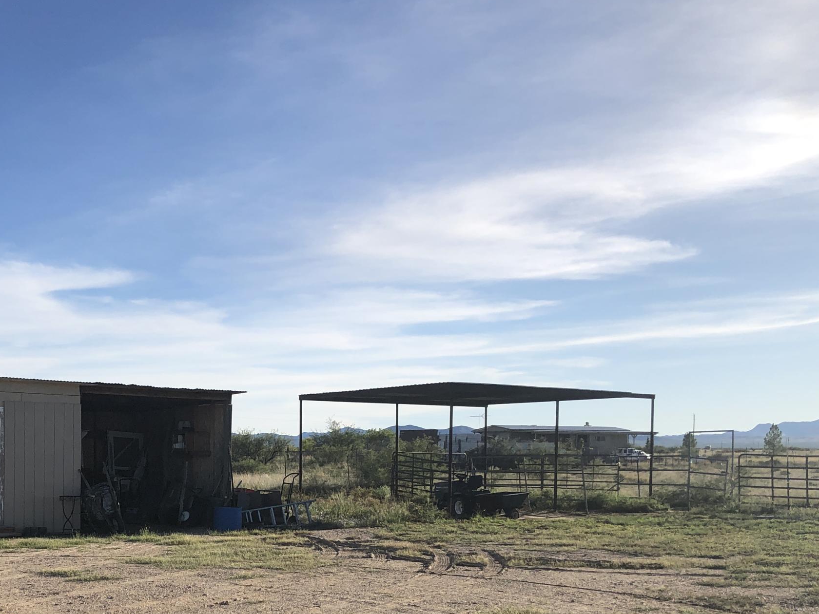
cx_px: 213
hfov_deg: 37.3
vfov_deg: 28.3
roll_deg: -0.2
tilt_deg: -5.4
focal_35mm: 50
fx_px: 1183
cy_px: 520
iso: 20
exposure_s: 1/2667
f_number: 1.8
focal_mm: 3.99
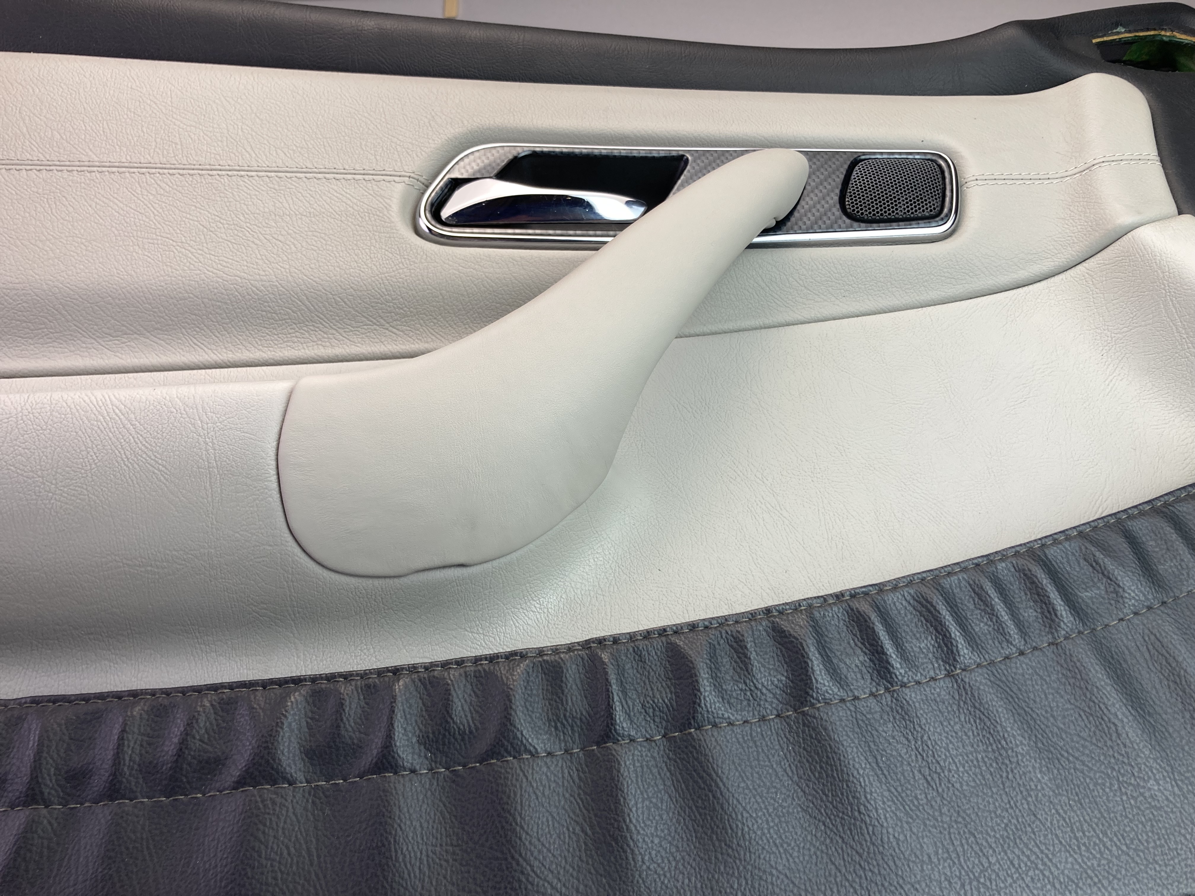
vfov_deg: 49.7
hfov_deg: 63.4
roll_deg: -2.1
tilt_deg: +6.3
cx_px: 598
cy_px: 448
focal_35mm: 28
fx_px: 967
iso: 32
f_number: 1.8
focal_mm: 3.99
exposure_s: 1/100
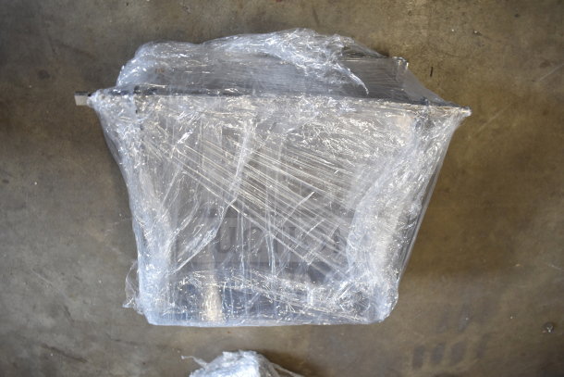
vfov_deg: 48.0
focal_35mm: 27
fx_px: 423
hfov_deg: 67.4
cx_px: 282
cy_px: 188
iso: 500
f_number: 3.5
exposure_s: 1/30
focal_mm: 18
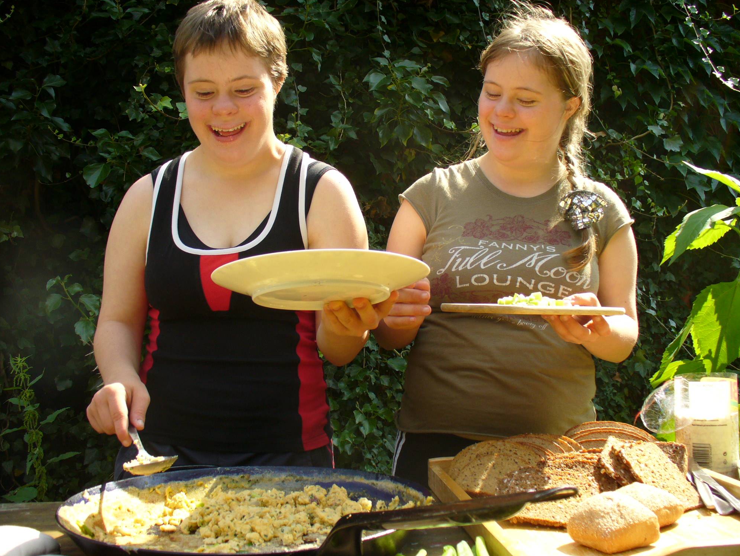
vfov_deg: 37.7
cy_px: 272
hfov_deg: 49.0
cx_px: 374
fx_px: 812
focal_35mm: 38
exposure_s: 1/320
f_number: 2.8
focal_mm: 6.1
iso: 80
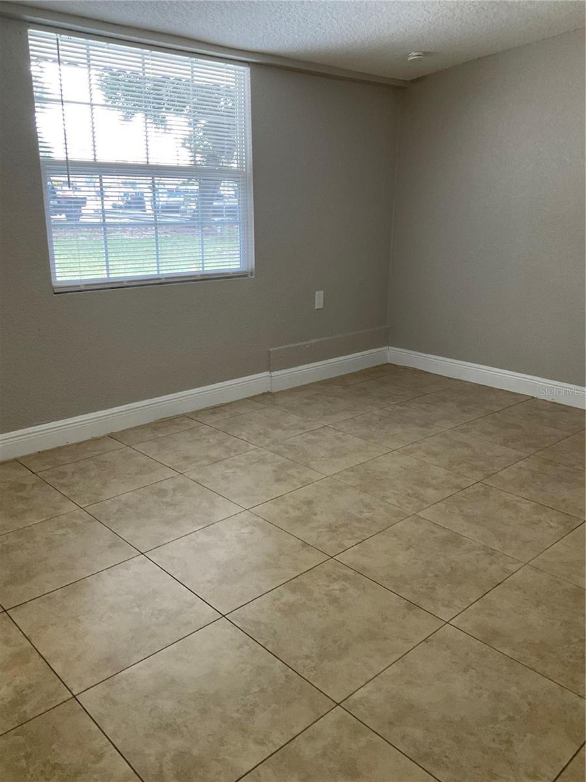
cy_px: 391
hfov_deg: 48.2
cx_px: 293
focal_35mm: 29
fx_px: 655
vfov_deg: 61.7
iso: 80
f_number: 1.8
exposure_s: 1/60
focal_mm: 3
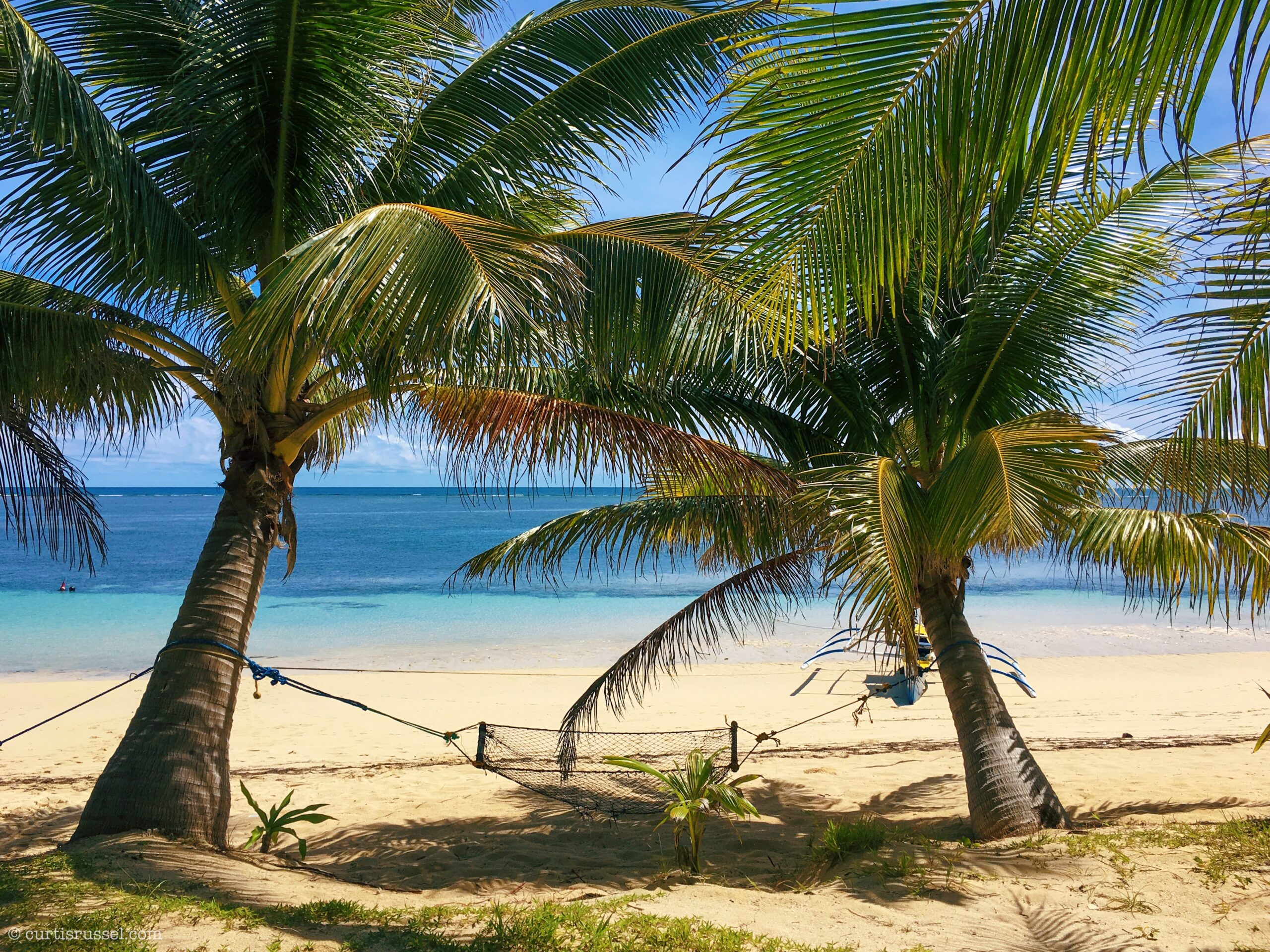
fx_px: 1064
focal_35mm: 29
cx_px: 635
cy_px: 476
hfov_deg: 61.7
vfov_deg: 48.2
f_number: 2.2
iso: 25
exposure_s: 1/2500
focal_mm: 4.15
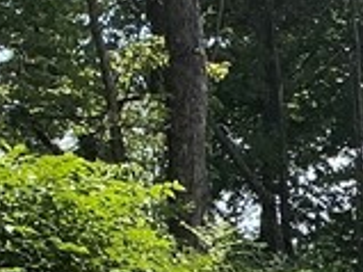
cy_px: 446
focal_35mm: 180
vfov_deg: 8.0
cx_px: 1059
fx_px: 1886
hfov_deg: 9.1
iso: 25
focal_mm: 3
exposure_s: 1/869
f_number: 1.8
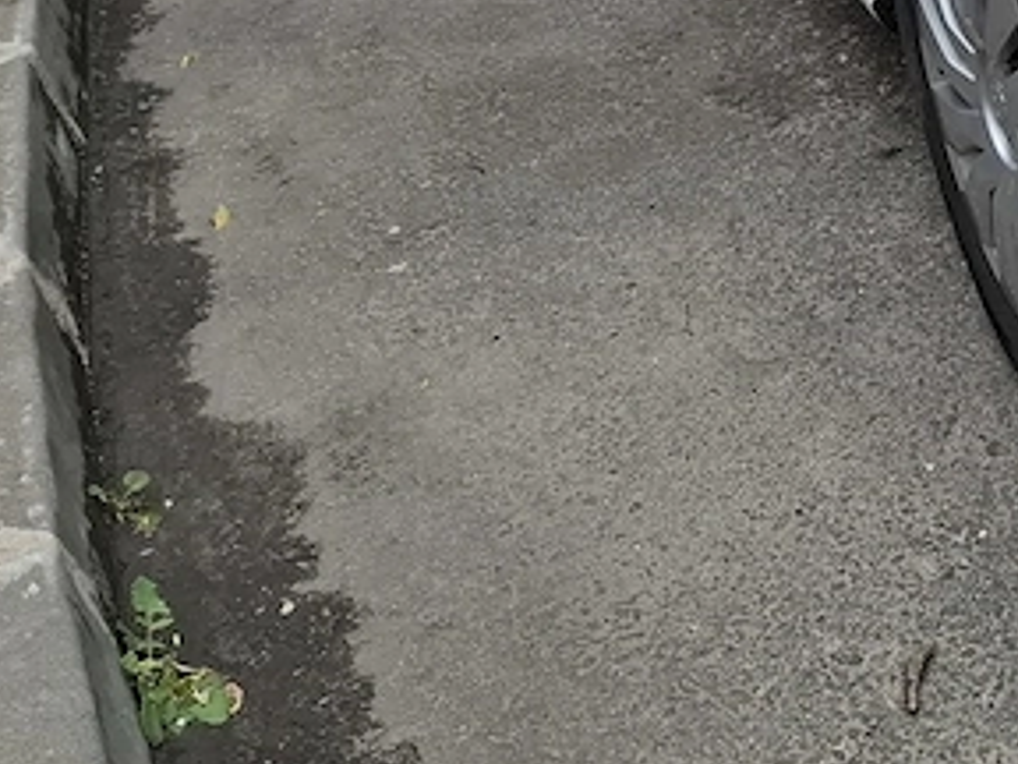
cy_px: -325
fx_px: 2353
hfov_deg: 21.8
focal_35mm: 80
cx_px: 1361
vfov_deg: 17.0
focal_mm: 5.54
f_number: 1.8
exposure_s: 1/1642
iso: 50
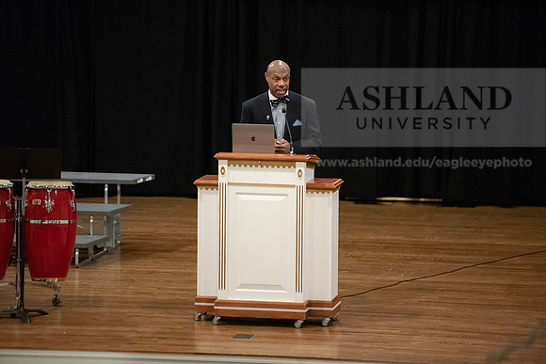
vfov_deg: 6.9
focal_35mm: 200
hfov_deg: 10.3
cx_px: 273
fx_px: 3034
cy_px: 182
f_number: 2.8
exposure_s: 1/200
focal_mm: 200
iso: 10000
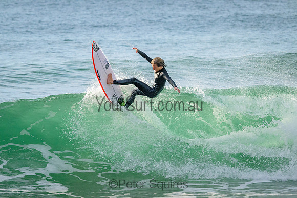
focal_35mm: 490
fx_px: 4043
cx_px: 148
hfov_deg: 4.2
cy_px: 99
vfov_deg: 2.8
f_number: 11
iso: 5000
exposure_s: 1/1250
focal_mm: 490
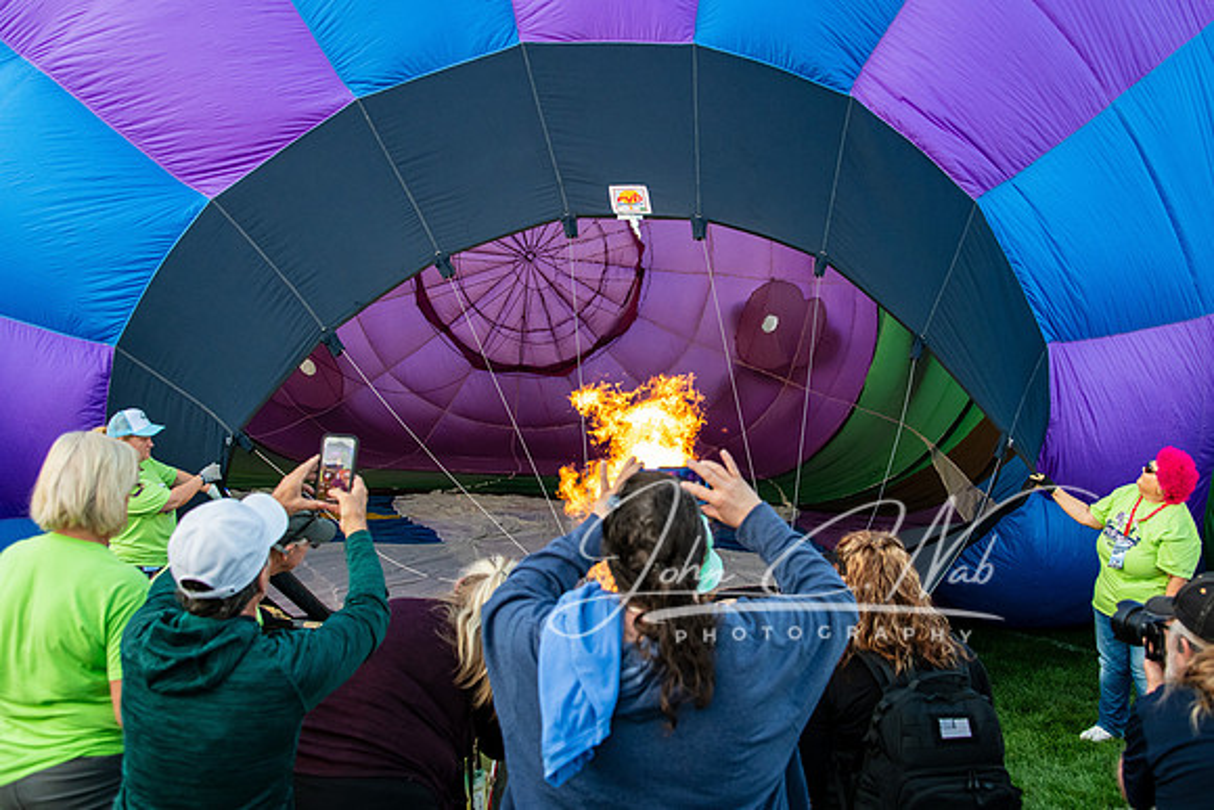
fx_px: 1413
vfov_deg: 32.0
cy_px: 364
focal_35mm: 42
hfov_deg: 46.4
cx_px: 669
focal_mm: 38
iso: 1600
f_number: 4
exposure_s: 1/1000
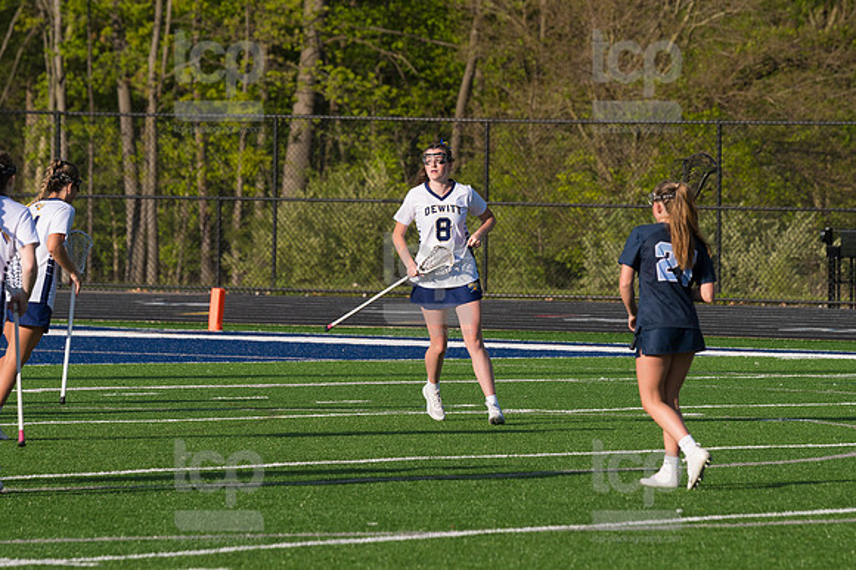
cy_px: 285
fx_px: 7129
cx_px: 428
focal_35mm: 300
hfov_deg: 6.9
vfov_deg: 4.6
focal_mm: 200
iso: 250
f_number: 5.6
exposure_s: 1/1600
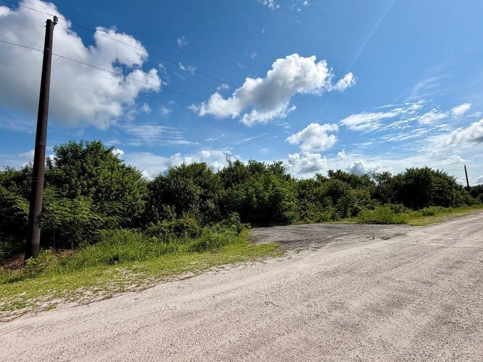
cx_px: 249
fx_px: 209
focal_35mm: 15
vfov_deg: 81.7
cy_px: 182
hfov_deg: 98.1
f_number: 2.2
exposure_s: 1/1961
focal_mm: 2.22
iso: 20
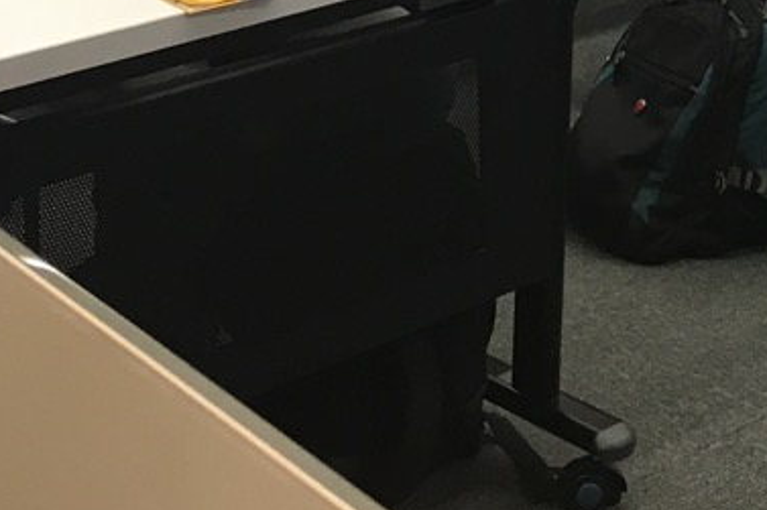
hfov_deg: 17.6
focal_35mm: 112
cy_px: -429
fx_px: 2385
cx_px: 848
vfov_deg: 11.3
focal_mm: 4.15
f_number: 2.2
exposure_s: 1/30
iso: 80
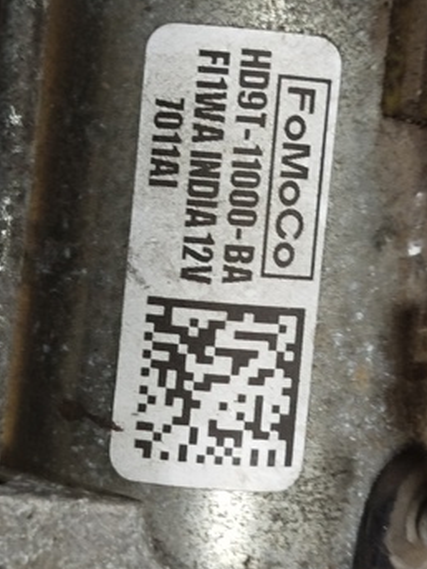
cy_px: 246
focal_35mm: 67
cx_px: 242
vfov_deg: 28.9
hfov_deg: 21.9
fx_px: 1102
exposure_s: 1/33
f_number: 1.7
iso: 640
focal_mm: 5.31
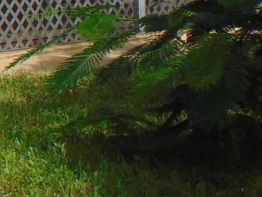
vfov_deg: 10.1
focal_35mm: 140
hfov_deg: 11.7
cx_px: -350
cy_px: -150
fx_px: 1060
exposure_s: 1/320
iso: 80
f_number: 7.7
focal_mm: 4.5
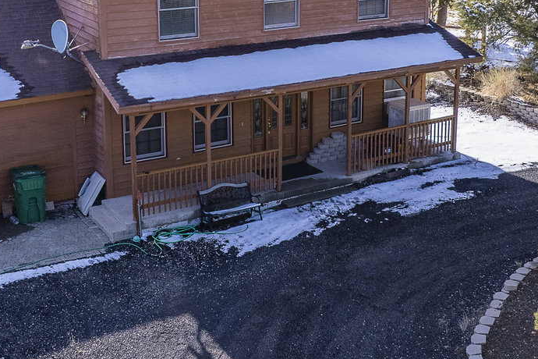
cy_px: 46
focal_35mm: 51
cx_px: 214
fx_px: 762
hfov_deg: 38.7
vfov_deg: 25.8
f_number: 2.8
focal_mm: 8.38
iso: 100
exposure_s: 1/1600
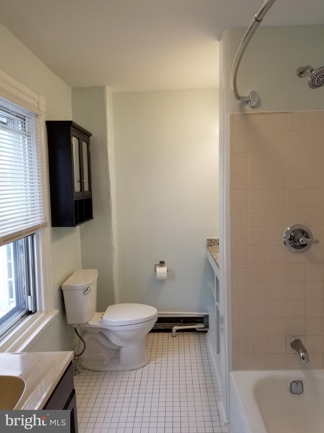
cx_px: 162
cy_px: 216
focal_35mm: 26
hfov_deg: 53.1
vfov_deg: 67.3
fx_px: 324
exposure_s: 1/120
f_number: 1.7
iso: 64
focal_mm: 4.3
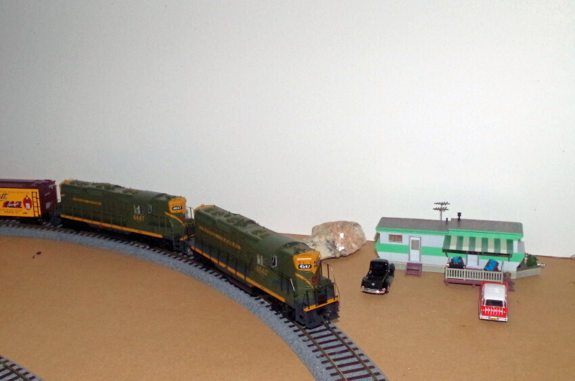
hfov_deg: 46.5
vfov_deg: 31.8
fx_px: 669
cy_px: 190
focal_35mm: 42
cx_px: 288
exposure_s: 1/180
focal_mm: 28.13
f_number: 29
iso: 3200
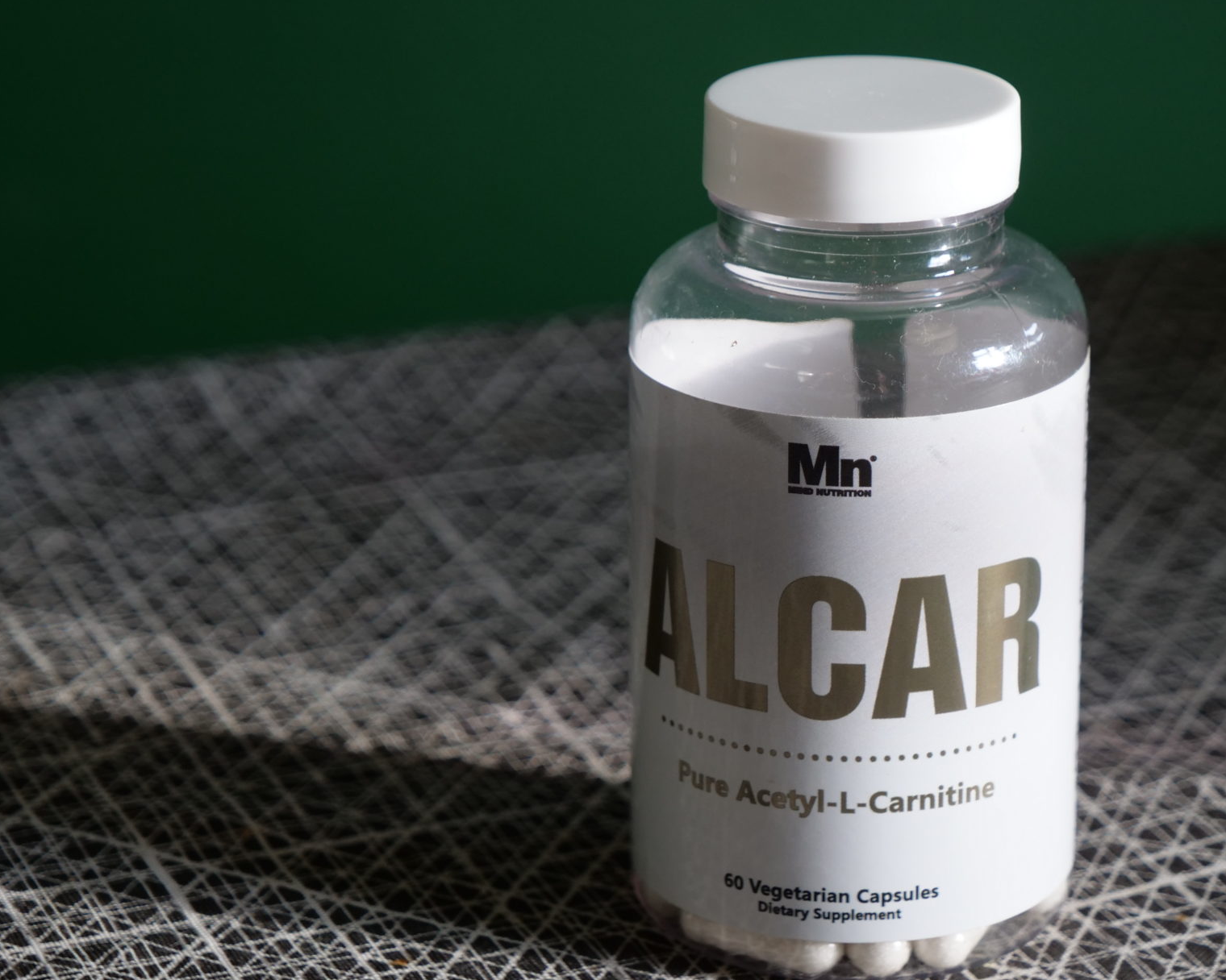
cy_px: 500
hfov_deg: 15.9
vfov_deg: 12.7
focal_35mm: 121
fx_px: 4390
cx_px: 730
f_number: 3.9
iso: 400
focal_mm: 46
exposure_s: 1/100
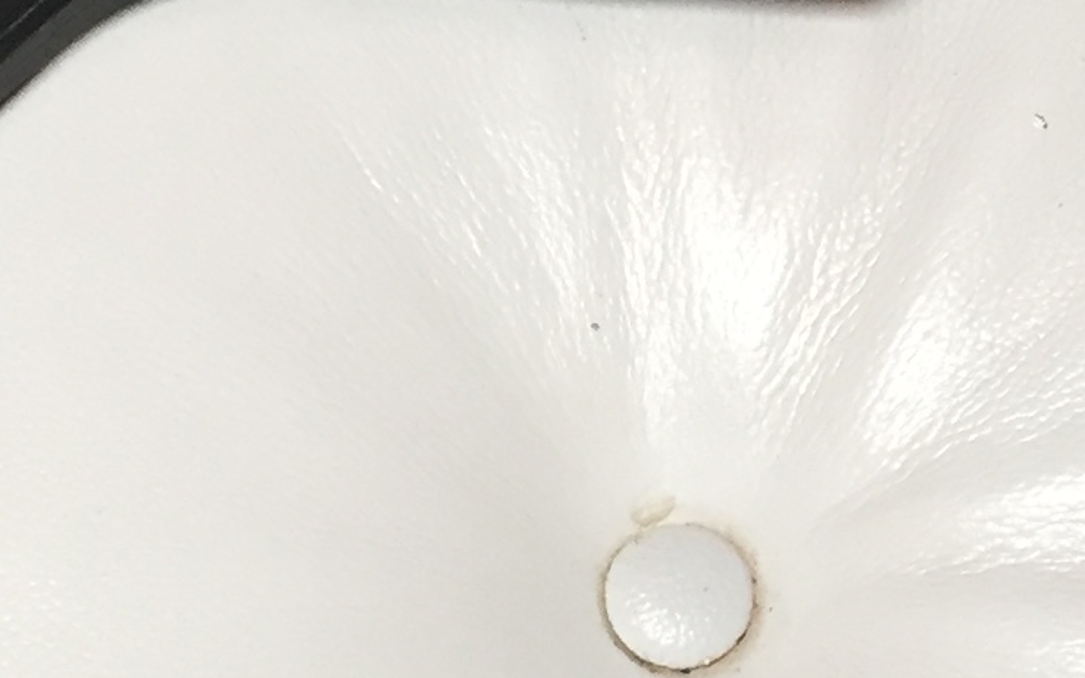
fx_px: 4021
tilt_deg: -63.6
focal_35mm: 136
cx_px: 1216
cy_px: 251
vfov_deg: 9.6
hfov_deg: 15.0
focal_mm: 4.15
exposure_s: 1/33
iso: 64
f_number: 2.2
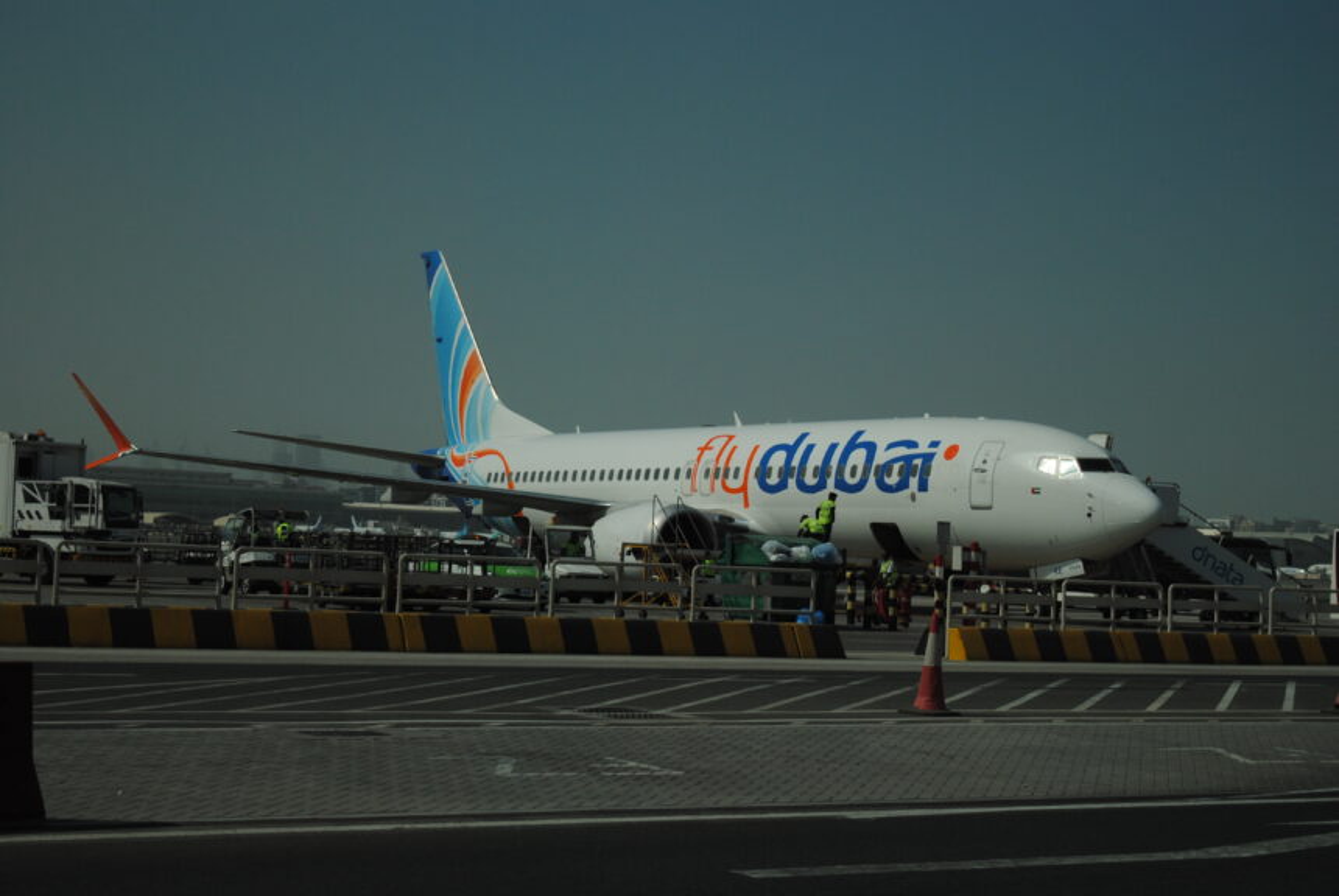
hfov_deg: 29.8
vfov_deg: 20.2
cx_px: 670
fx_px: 2514
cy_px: 448
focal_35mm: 68
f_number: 5.6
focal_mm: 45
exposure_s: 1/2000
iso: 200
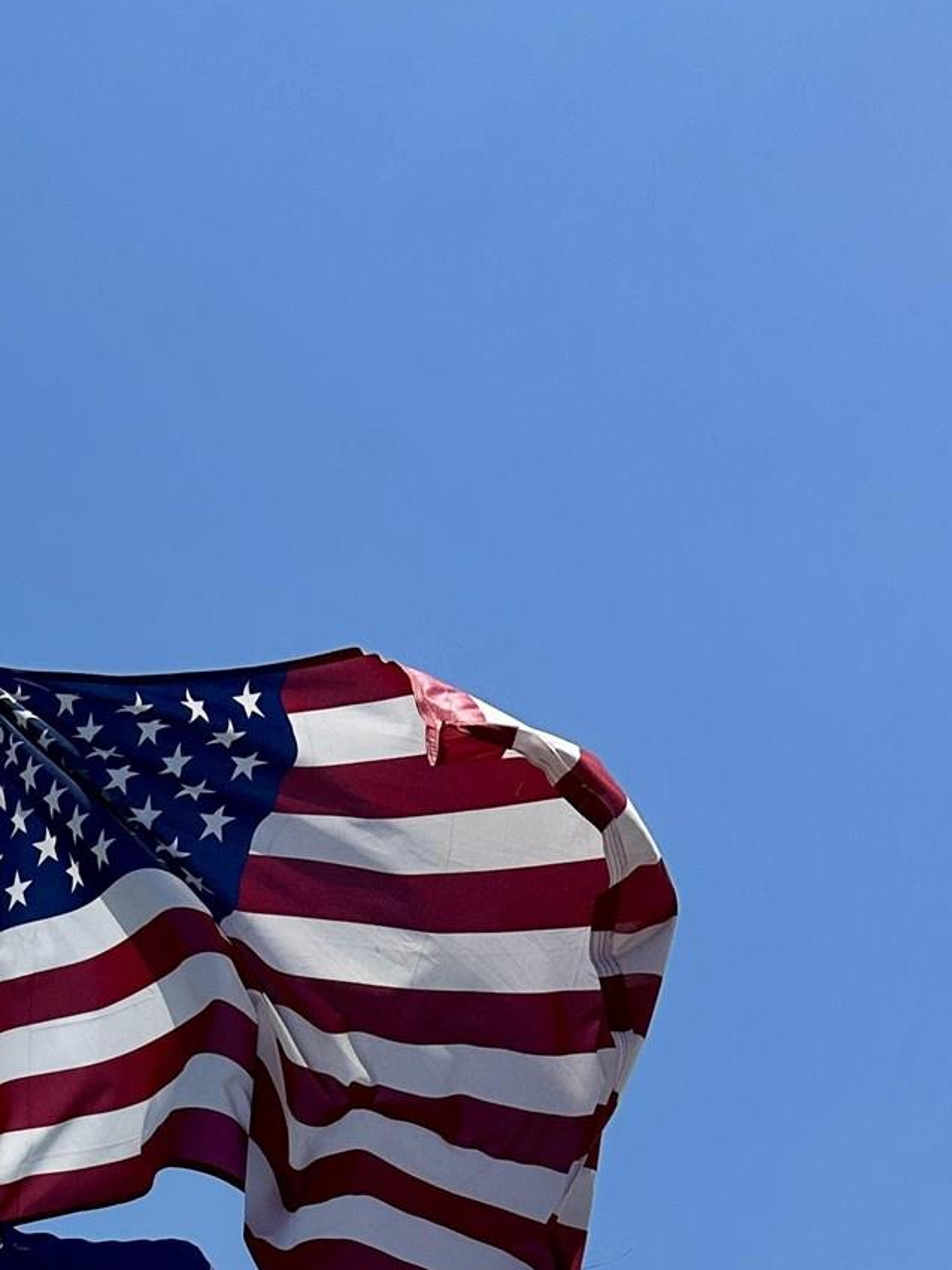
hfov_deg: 21.2
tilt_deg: +11.3
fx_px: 2384
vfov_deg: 25.4
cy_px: 1676
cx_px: -143
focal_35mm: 65
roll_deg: -0.4
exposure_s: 1/8929
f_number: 1.78
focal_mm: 6.86
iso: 80
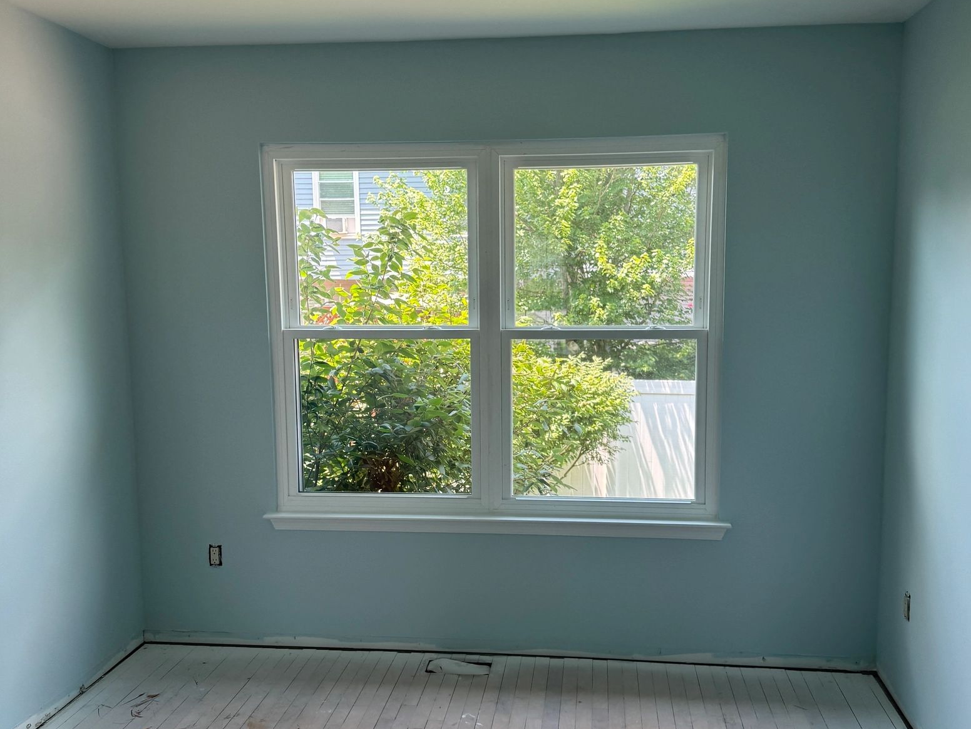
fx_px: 926
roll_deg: +2.9
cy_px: 389
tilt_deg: -7.2
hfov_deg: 55.3
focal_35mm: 33
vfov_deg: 42.9
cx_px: 500
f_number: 1.78
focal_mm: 6.76
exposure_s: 1/128
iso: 80
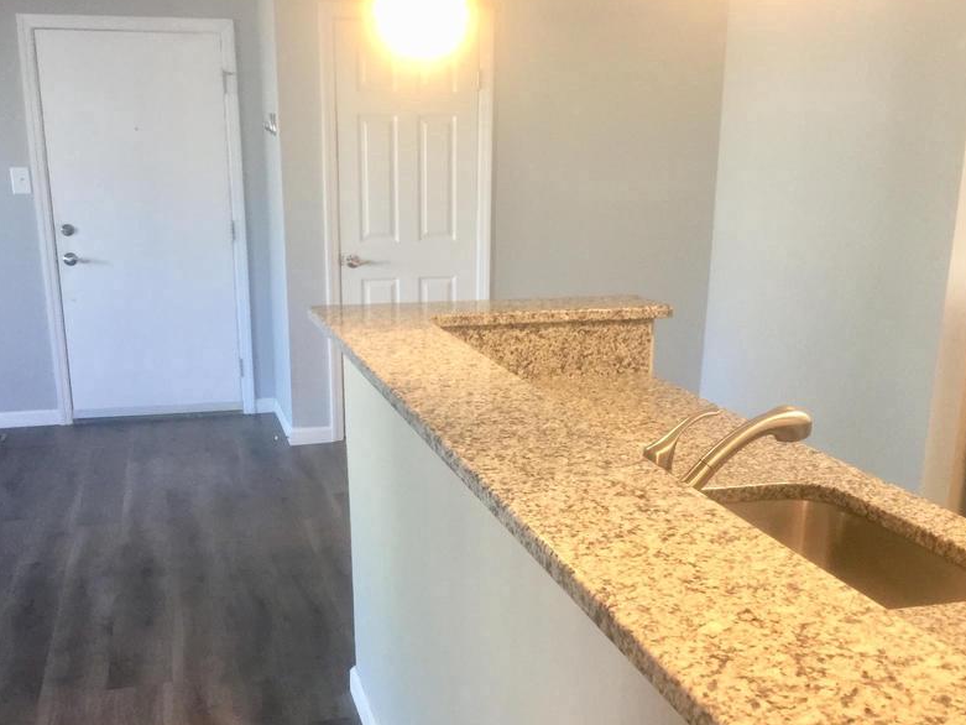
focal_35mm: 38
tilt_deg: -15.1
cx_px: 450
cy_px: 458
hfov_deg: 48.9
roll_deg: +0.2
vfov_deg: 37.5
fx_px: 1061
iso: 100
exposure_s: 1/30
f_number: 2.2
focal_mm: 4.15
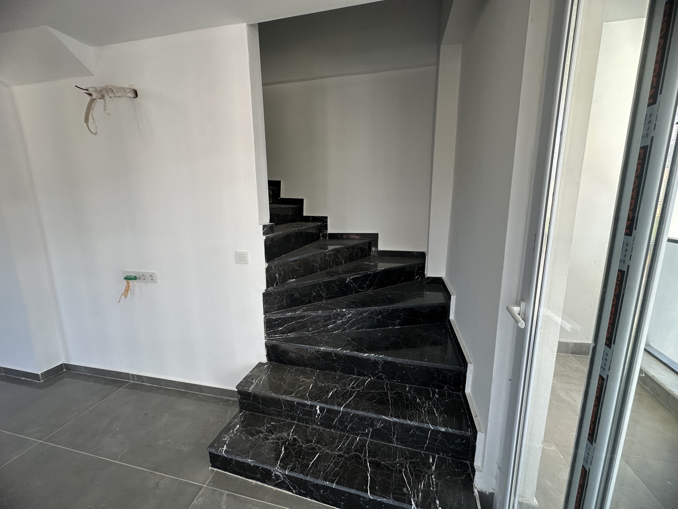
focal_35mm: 14
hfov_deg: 102.1
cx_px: 339
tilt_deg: -8.6
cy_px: 254
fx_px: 274
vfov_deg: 85.7
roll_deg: +1.6
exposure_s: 1/99
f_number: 2.2
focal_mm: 2.22
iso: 100
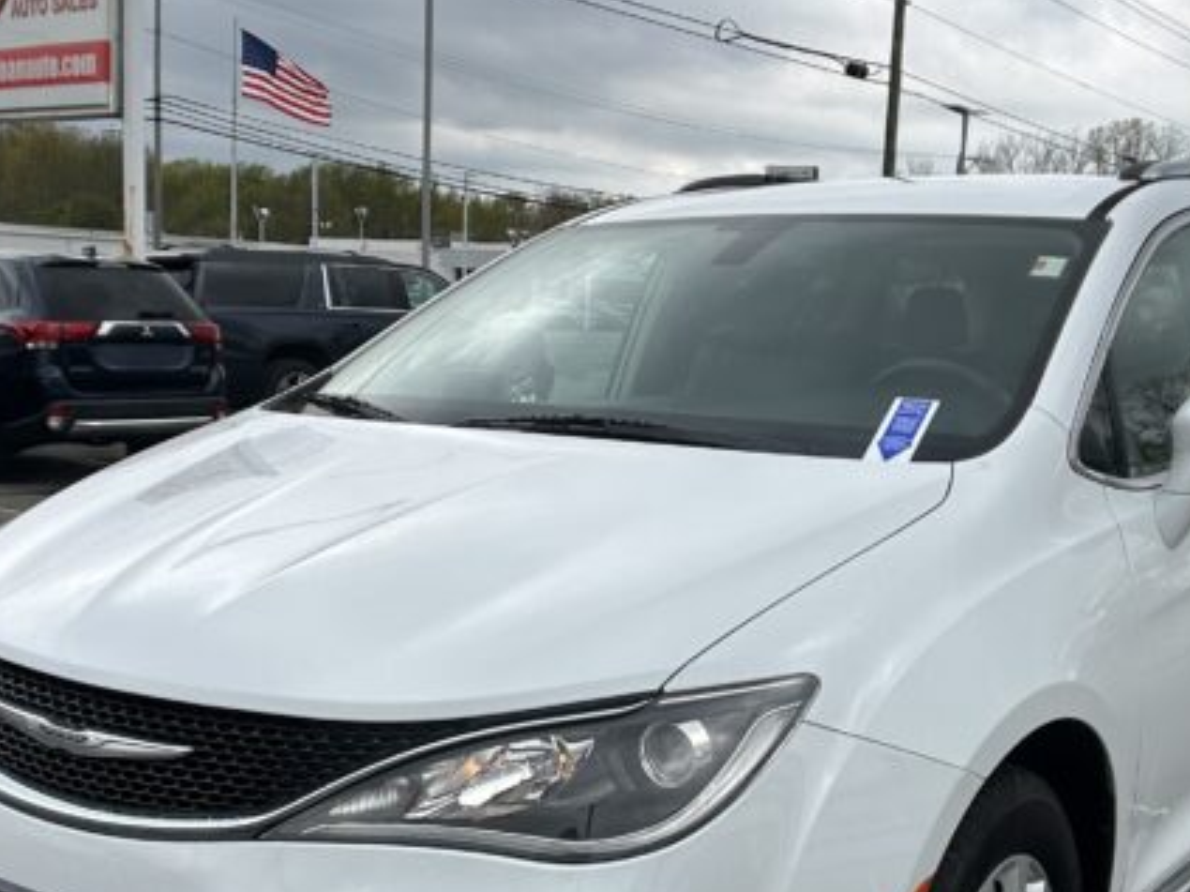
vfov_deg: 23.1
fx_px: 2165
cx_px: 644
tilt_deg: -10.1
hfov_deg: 30.7
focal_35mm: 63
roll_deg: -2.4
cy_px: 613
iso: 50
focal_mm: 5.7
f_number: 1.5
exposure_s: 1/2353
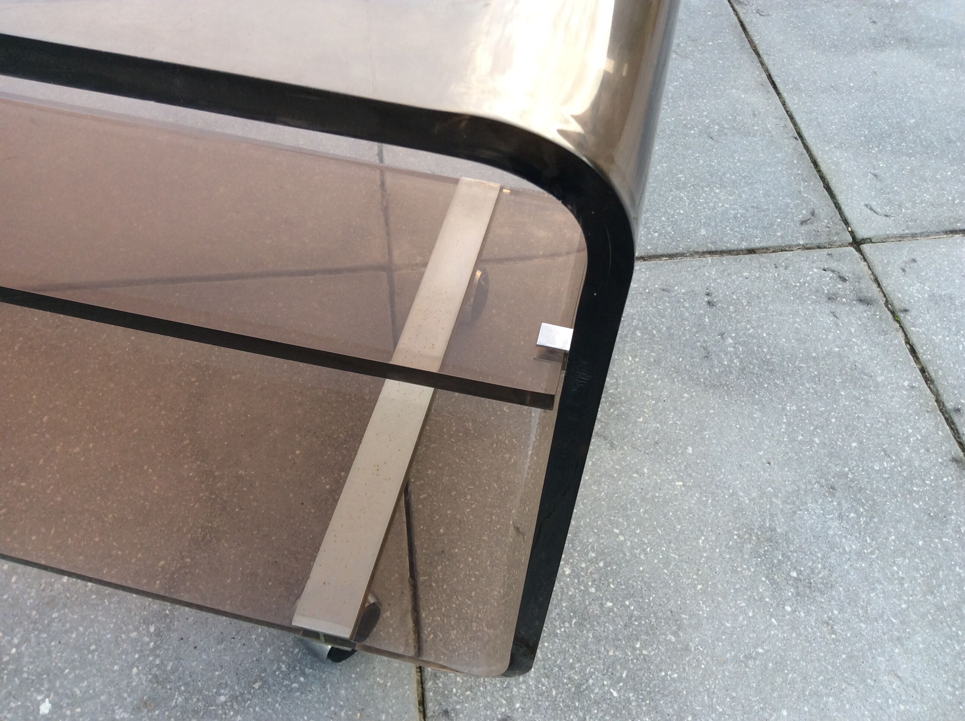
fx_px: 891
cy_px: 360
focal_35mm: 32
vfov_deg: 44.1
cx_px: 482
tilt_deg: -52.0
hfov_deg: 56.9
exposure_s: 1/125
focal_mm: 3.3
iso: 32
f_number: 2.4
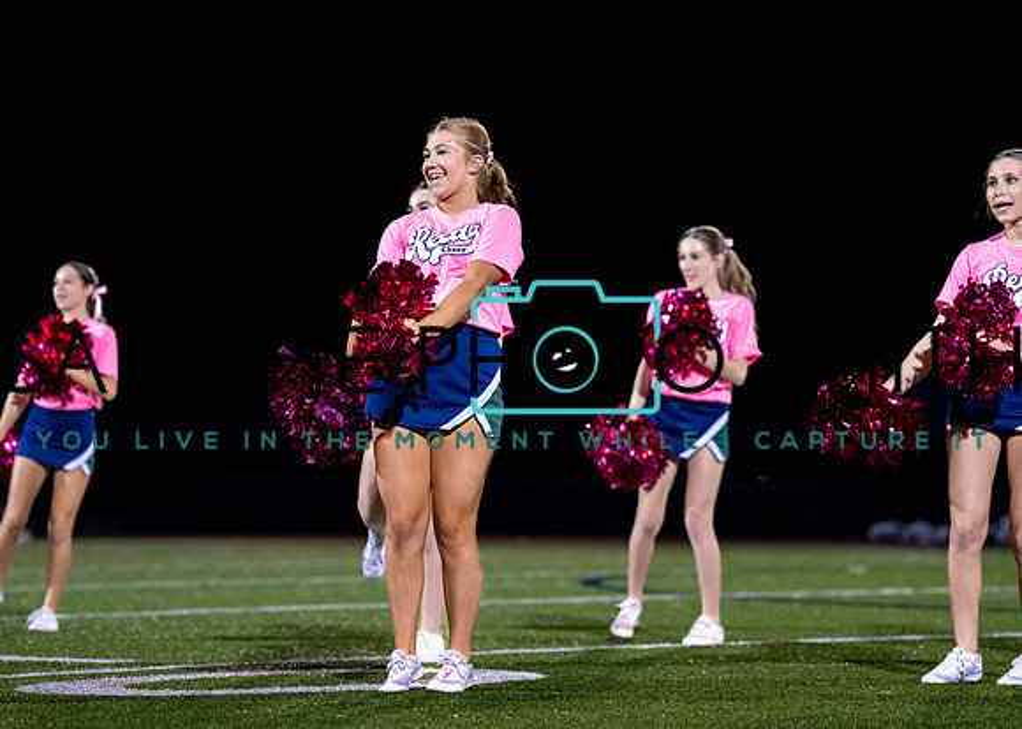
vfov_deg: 10.1
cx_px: 450
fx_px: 4117
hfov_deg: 14.1
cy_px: 339
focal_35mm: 142
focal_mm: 125
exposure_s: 1/1000
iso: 2500
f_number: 2.8
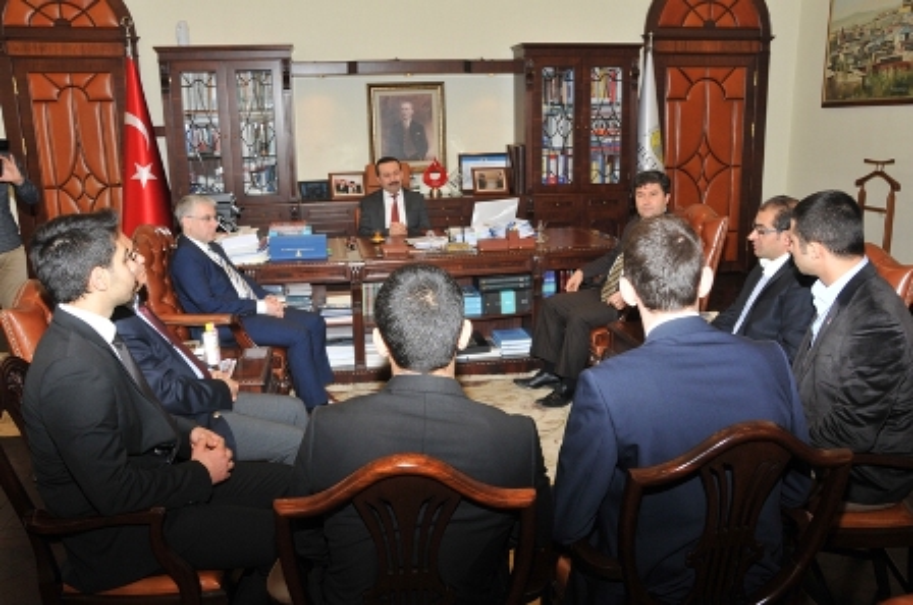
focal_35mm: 30
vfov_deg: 43.5
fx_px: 759
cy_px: 302
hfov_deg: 62.0
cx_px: 456
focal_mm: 20
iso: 500
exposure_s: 1/60
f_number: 6.3
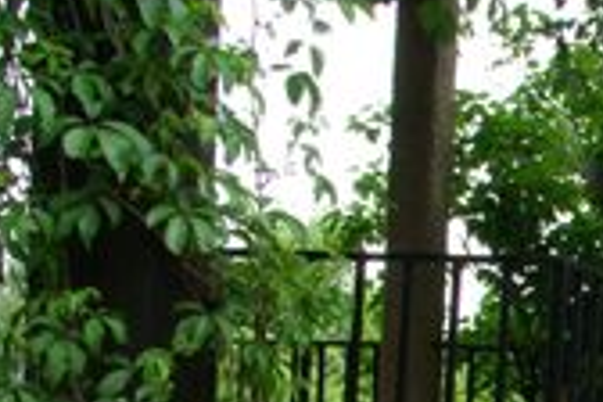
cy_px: 607
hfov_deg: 16.5
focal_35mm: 113
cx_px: 901
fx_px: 1889
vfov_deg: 11.6
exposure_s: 1/125
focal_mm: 21
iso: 800
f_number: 16
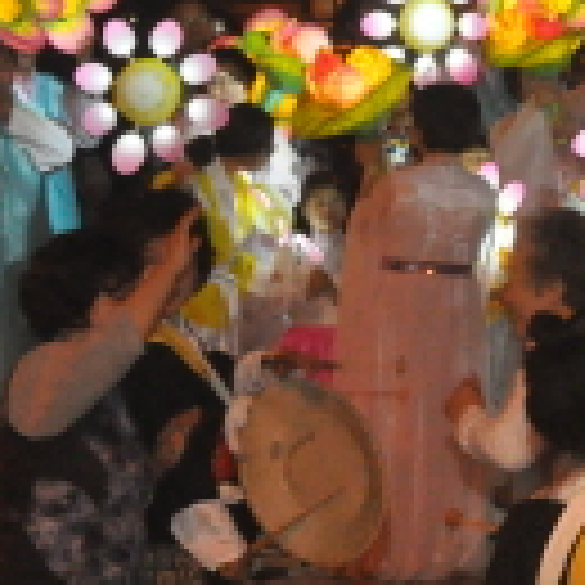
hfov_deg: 7.5
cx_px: 1364
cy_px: 187
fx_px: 4208
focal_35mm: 220
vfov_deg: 7.9
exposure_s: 1/60
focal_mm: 35
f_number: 8
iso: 3200
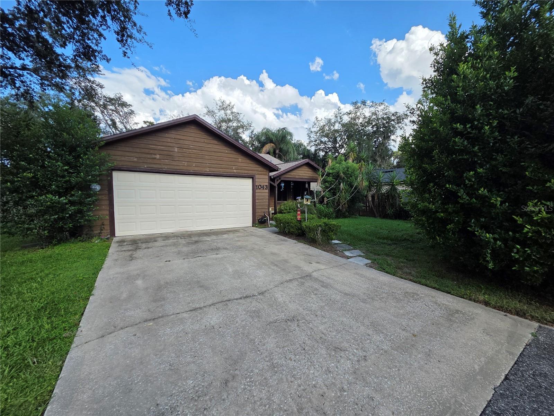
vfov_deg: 89.9
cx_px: 277
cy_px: 208
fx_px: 208
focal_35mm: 13
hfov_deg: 106.2
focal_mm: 2.2
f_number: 1.9
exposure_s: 1/1497
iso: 40
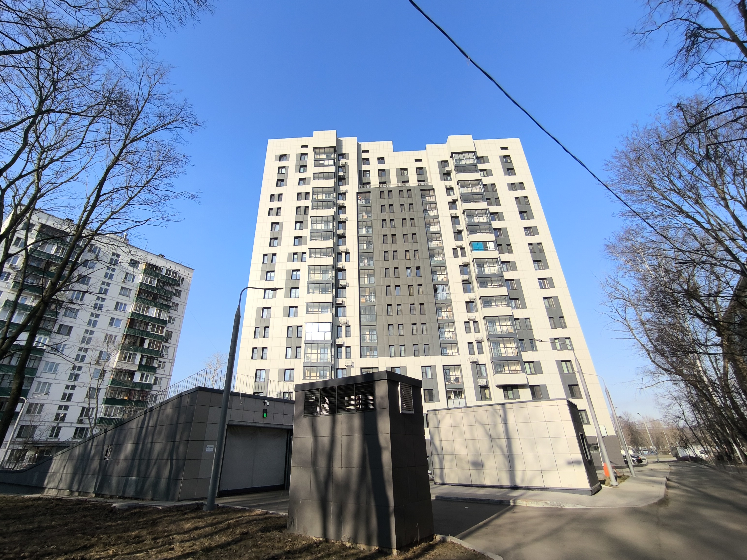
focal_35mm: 17
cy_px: 263
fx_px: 367
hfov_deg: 90.9
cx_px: 353
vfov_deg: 74.7
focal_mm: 1.65
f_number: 2.2
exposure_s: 1/954
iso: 50
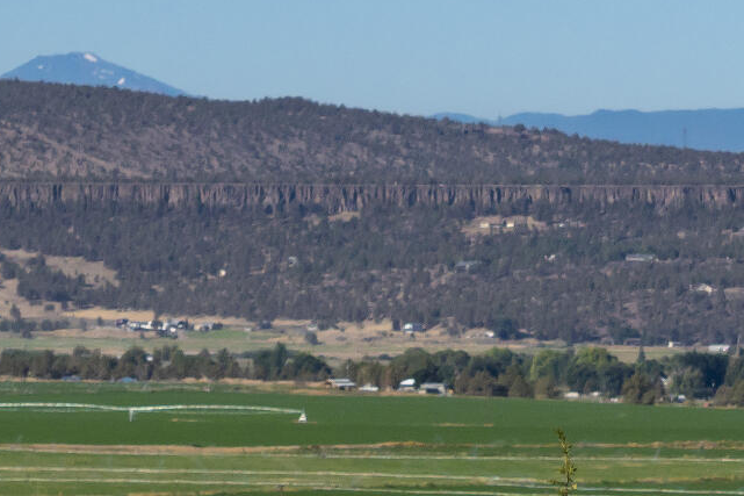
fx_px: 8560
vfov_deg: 3.3
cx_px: 507
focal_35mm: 414
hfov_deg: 5.0
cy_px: 598
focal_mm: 59
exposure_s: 1/1600
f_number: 8
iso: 400
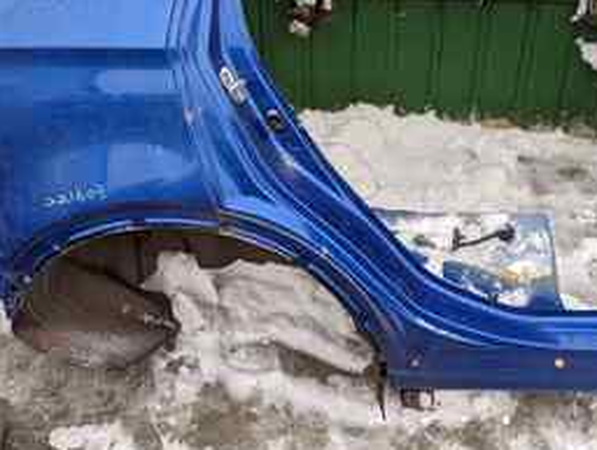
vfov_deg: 31.9
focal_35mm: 44
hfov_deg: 42.9
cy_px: 72
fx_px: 760
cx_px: 282
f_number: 1.85
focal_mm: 6.81
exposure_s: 1/406
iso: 44
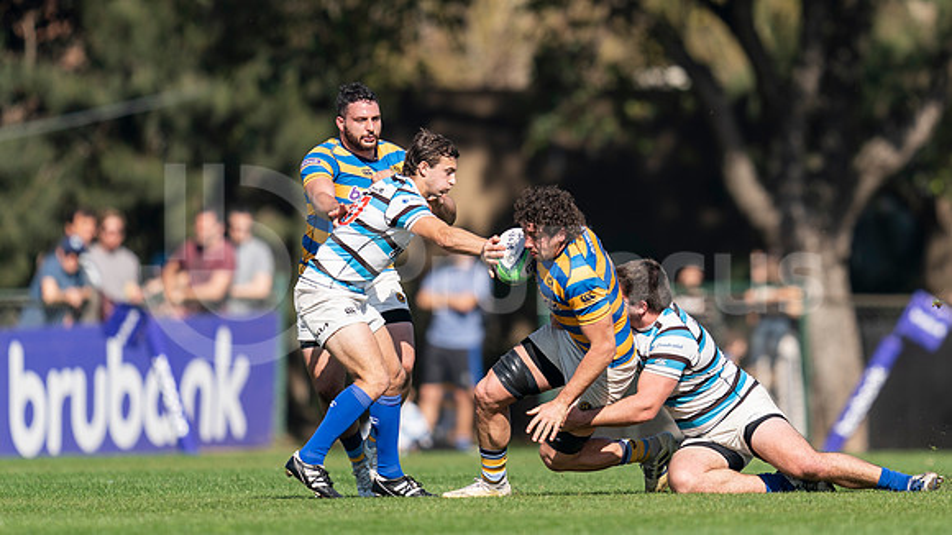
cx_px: 613
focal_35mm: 704
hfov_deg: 3.1
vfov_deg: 1.7
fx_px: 17780
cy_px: 171
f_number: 2.8
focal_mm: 400
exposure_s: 1/1250
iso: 100
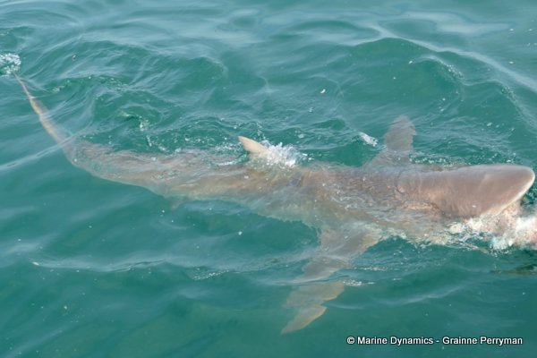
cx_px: 268
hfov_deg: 37.5
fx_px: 791
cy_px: 179
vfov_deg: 25.5
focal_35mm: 53
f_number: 3.4
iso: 125
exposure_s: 1/500
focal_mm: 19.47
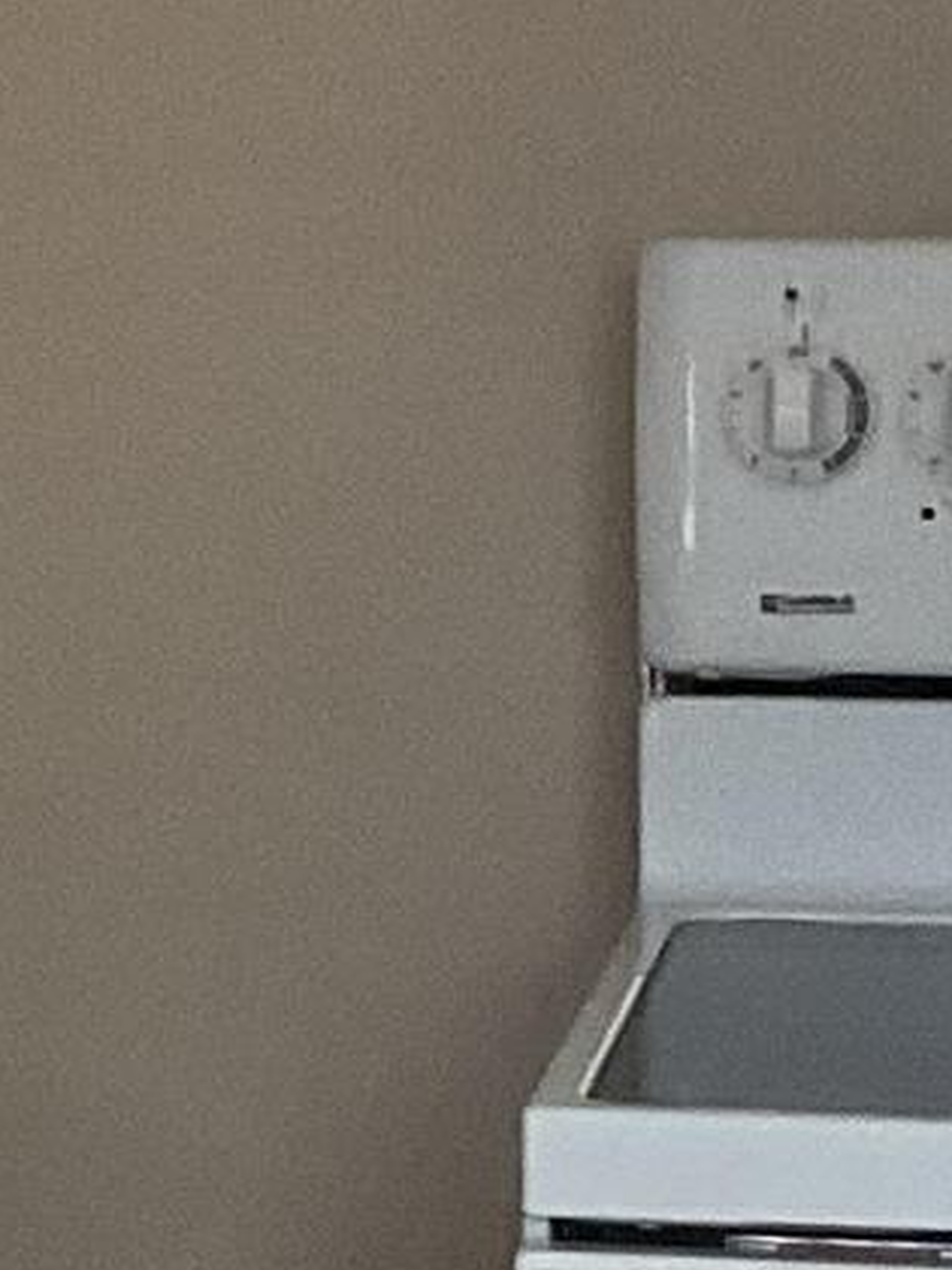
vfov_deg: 9.3
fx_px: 7774
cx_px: -1457
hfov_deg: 6.6
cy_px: 284
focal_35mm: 212
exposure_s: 1/60
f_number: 1.8
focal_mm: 3
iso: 125
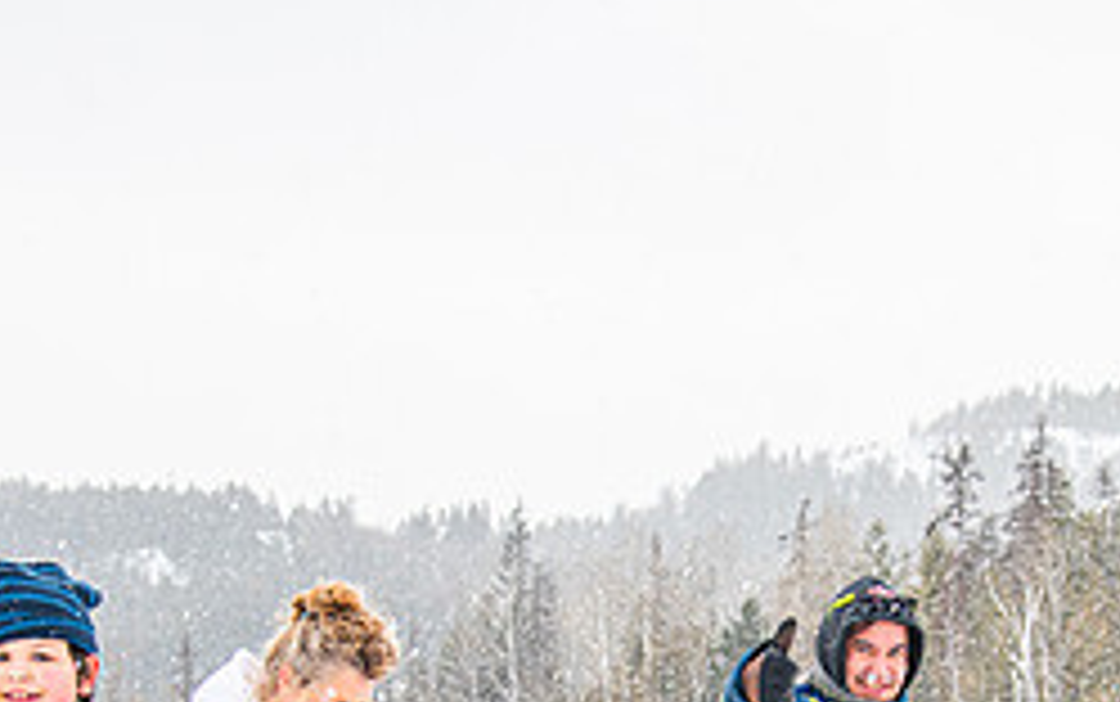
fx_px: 2902
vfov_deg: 13.5
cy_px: 799
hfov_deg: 21.8
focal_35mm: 95
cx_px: 751
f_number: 5.6
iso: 720
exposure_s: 1/125
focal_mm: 40
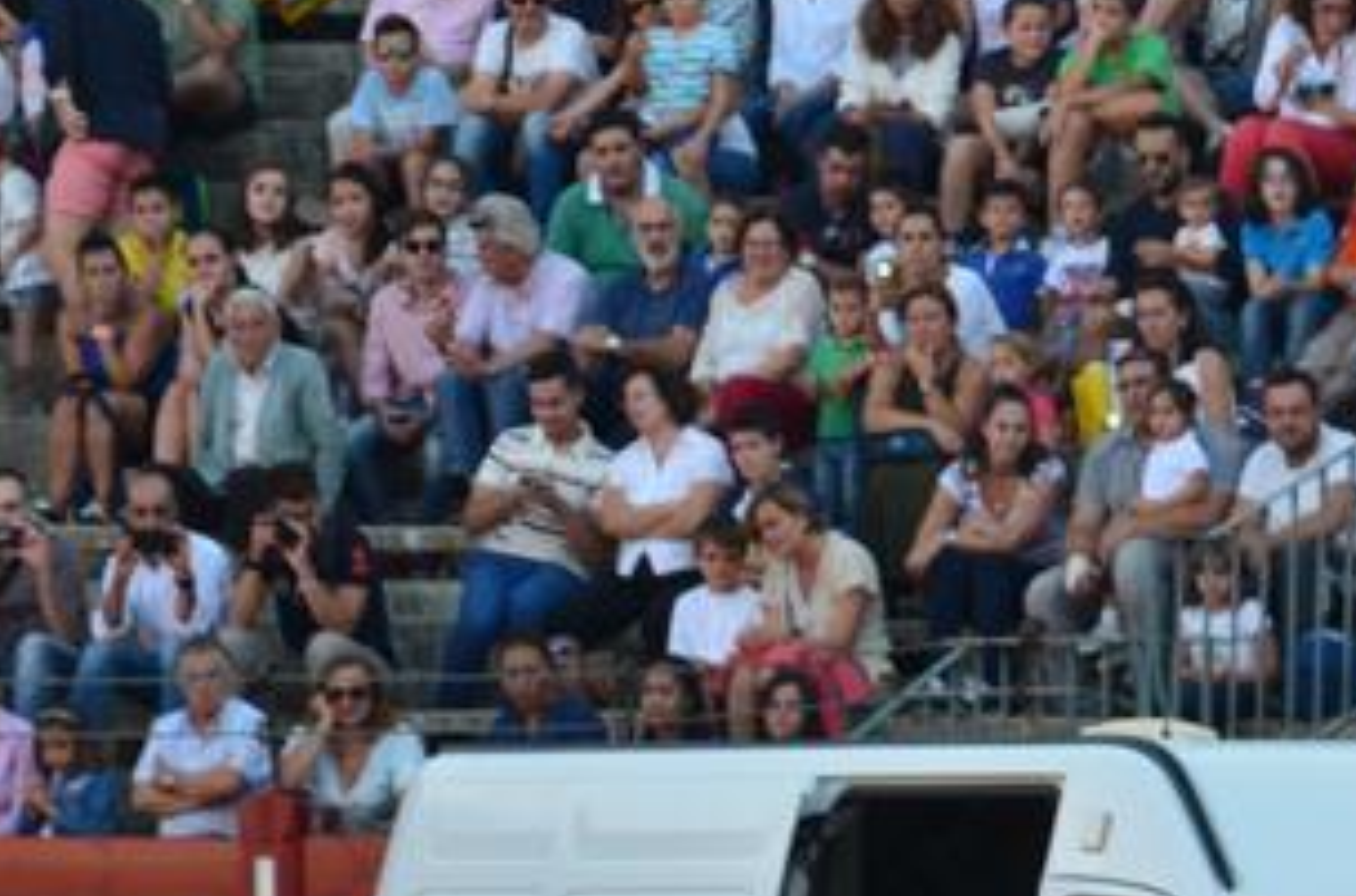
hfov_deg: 5.0
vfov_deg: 3.3
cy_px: 793
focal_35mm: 414
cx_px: 923
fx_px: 15565
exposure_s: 1/50
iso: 250
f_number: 8
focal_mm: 105
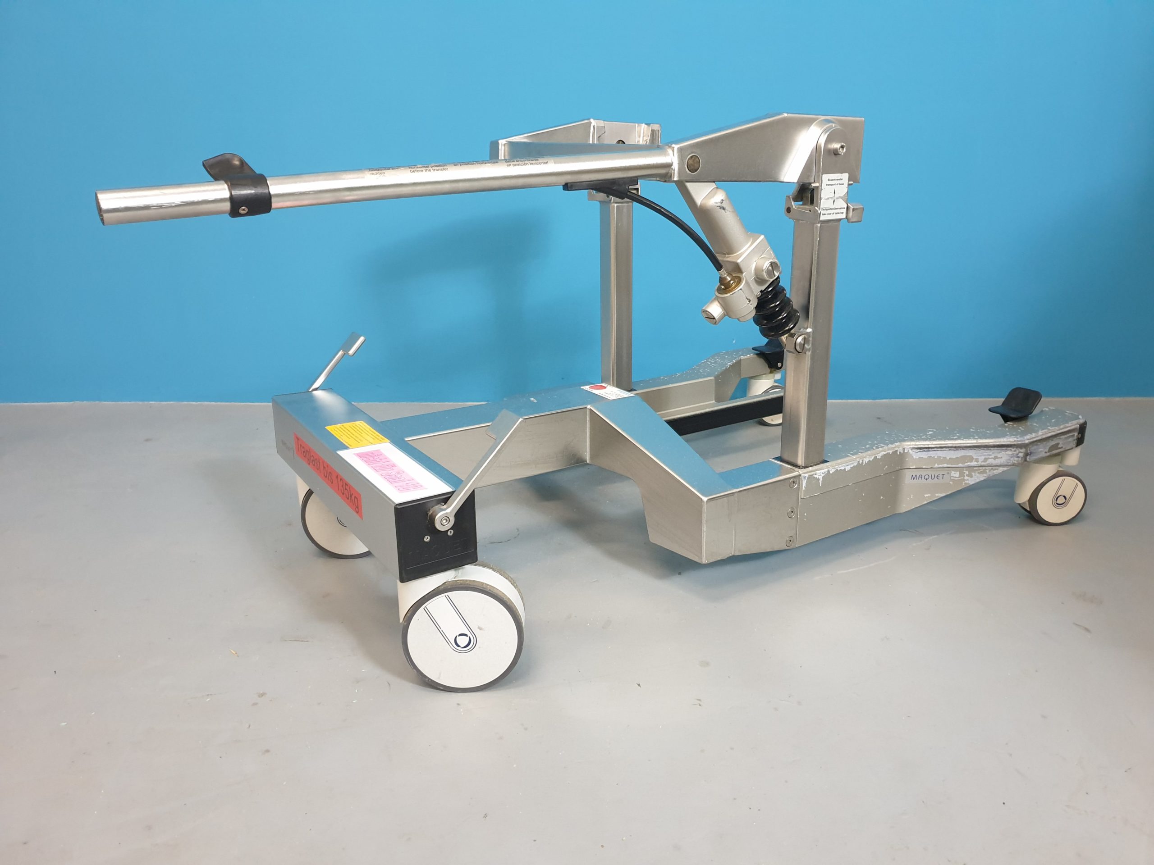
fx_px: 867
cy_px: 432
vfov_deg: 53.1
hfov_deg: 67.3
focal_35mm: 26
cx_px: 577
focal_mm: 4.3
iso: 250
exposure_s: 1/33
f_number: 1.5
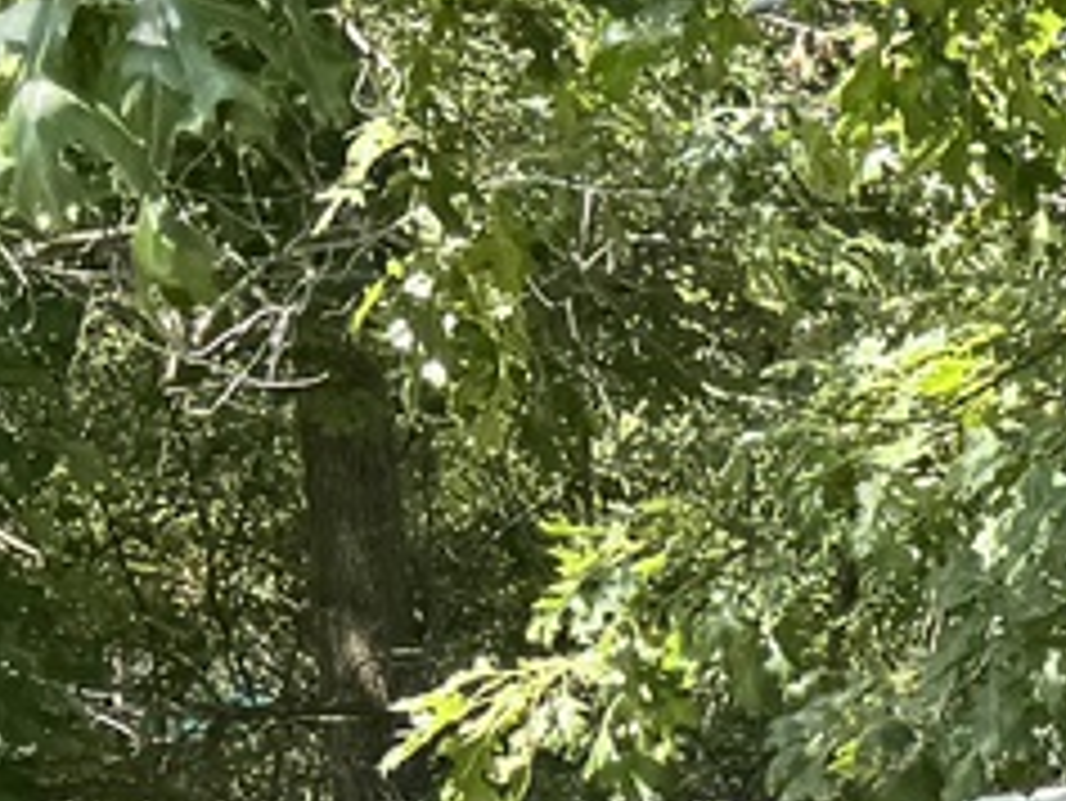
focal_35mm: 146
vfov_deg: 9.8
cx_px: 1925
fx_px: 4498
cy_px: 1256
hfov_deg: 12.4
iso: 80
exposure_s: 1/544
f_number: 1.78
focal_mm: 6.76
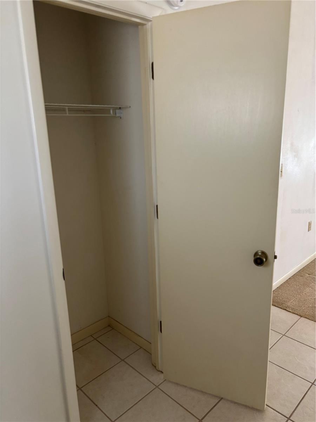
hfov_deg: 53.1
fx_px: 316
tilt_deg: -14.5
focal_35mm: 26
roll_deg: +2.0
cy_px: 211
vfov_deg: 67.3
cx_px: 158
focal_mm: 5.96
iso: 250
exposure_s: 1/60
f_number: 1.6
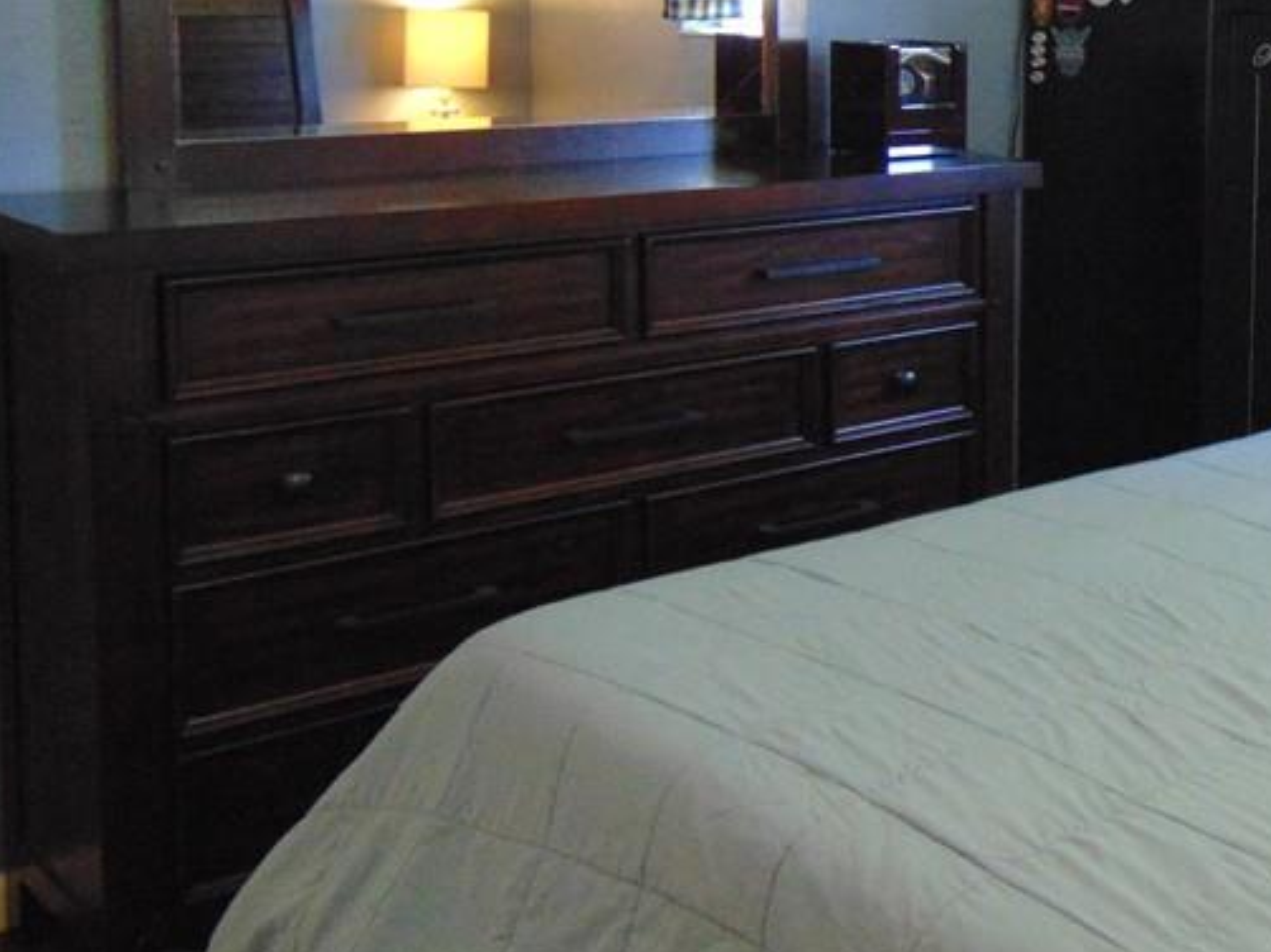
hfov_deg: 34.6
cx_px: 1225
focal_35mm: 51
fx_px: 1872
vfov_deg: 27.8
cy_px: 157
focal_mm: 4.5
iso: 400
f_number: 3
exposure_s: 1/15
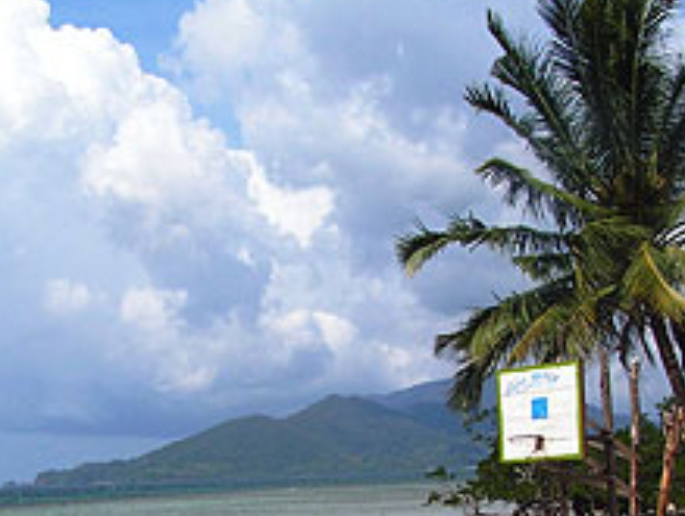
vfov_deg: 18.7
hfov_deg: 25.0
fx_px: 1546
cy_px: 457
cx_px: 291
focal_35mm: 78
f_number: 5.6
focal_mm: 6.3
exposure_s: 1/800
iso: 50
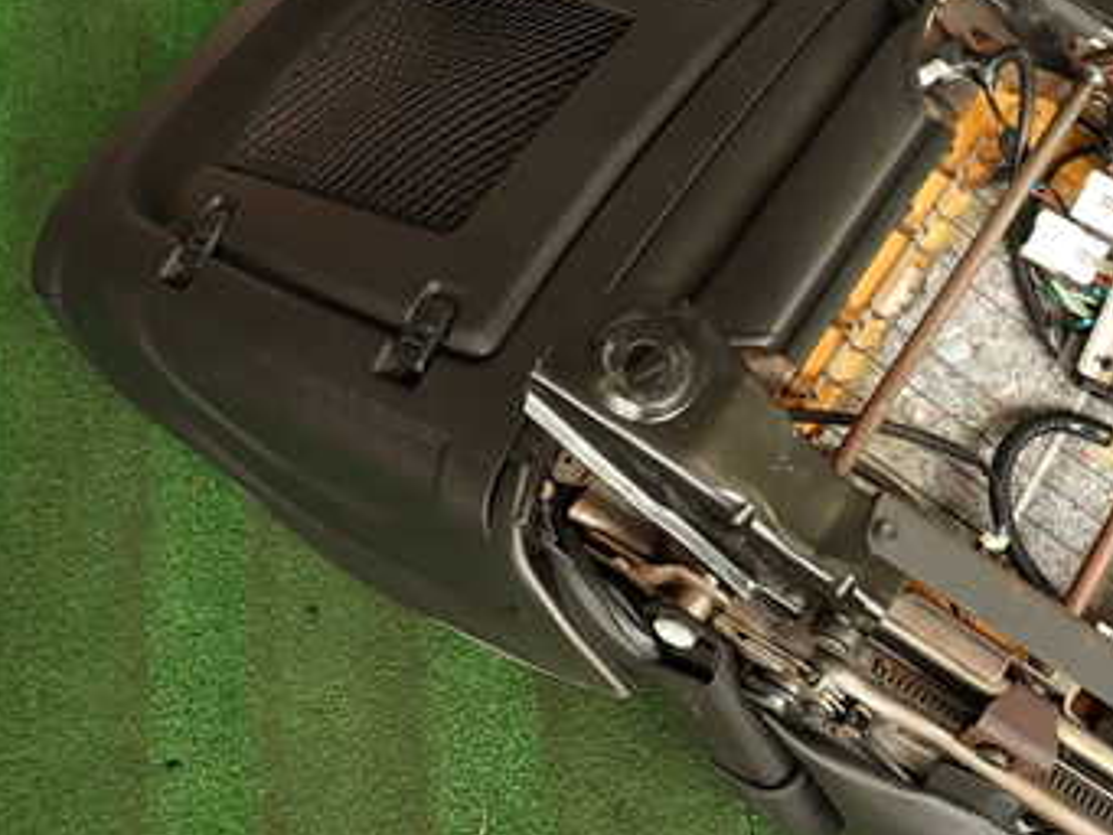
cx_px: 911
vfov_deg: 32.9
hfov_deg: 40.9
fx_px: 1415
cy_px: 453
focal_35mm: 44
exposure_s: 1/80
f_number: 2
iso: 100
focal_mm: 4.5
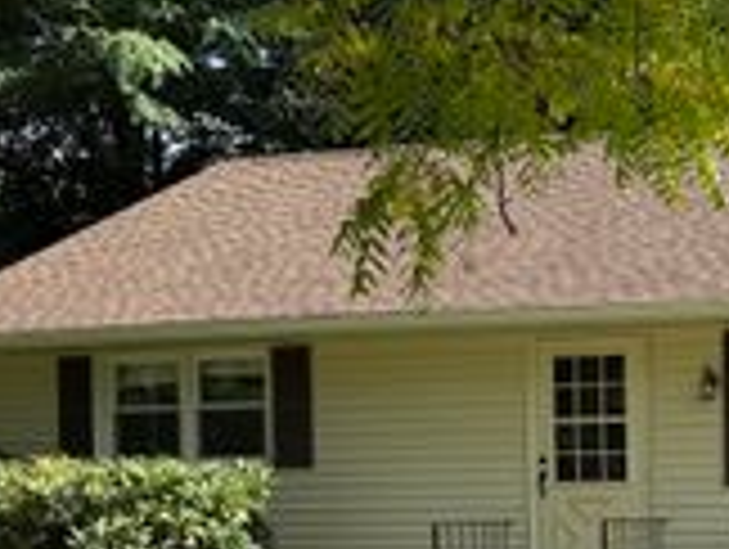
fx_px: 1561
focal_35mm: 74
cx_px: 940
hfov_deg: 23.4
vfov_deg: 19.4
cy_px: 551
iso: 80
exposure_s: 1/2000
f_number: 1.78
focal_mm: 6.76
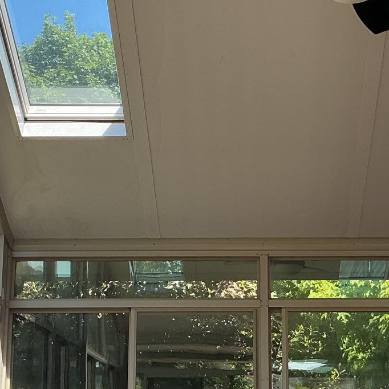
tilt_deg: +11.2
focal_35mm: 77
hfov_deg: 22.4
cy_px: 241
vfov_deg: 22.4
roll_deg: +0.1
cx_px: 234
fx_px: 979
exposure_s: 1/292
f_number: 1.8
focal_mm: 3
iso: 25
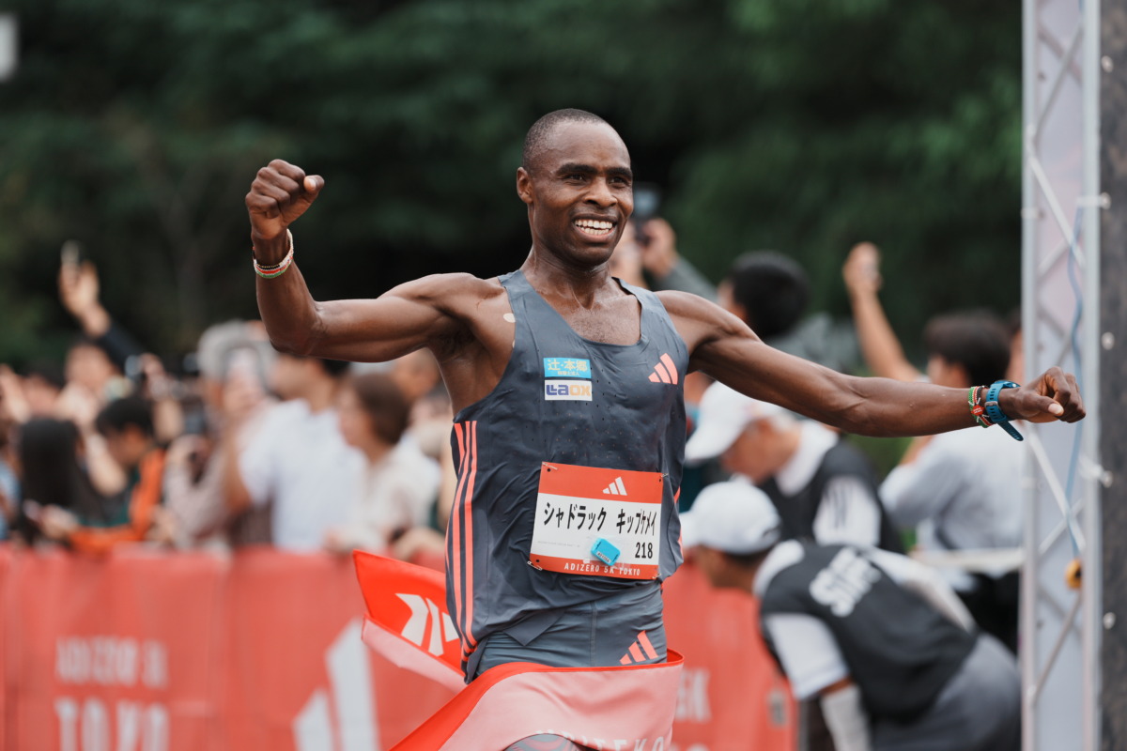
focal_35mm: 200
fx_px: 6261
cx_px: 564
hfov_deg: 10.3
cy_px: 376
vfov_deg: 6.9
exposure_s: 1/2000
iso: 200
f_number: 3.5
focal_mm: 200
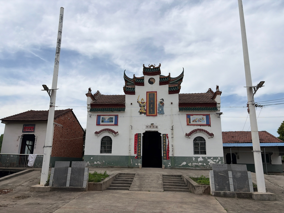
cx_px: 142
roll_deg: -0.5
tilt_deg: +14.5
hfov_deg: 67.3
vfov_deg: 53.1
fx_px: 213
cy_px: 106
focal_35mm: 26
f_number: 1.6
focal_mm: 5.96
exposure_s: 1/7813
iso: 64
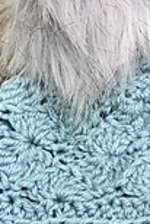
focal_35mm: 246
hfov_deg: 5.4
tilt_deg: -81.5
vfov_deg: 8.3
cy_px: 256
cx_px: 355
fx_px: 1534
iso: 20
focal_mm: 6.6
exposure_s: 1/137
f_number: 2.8
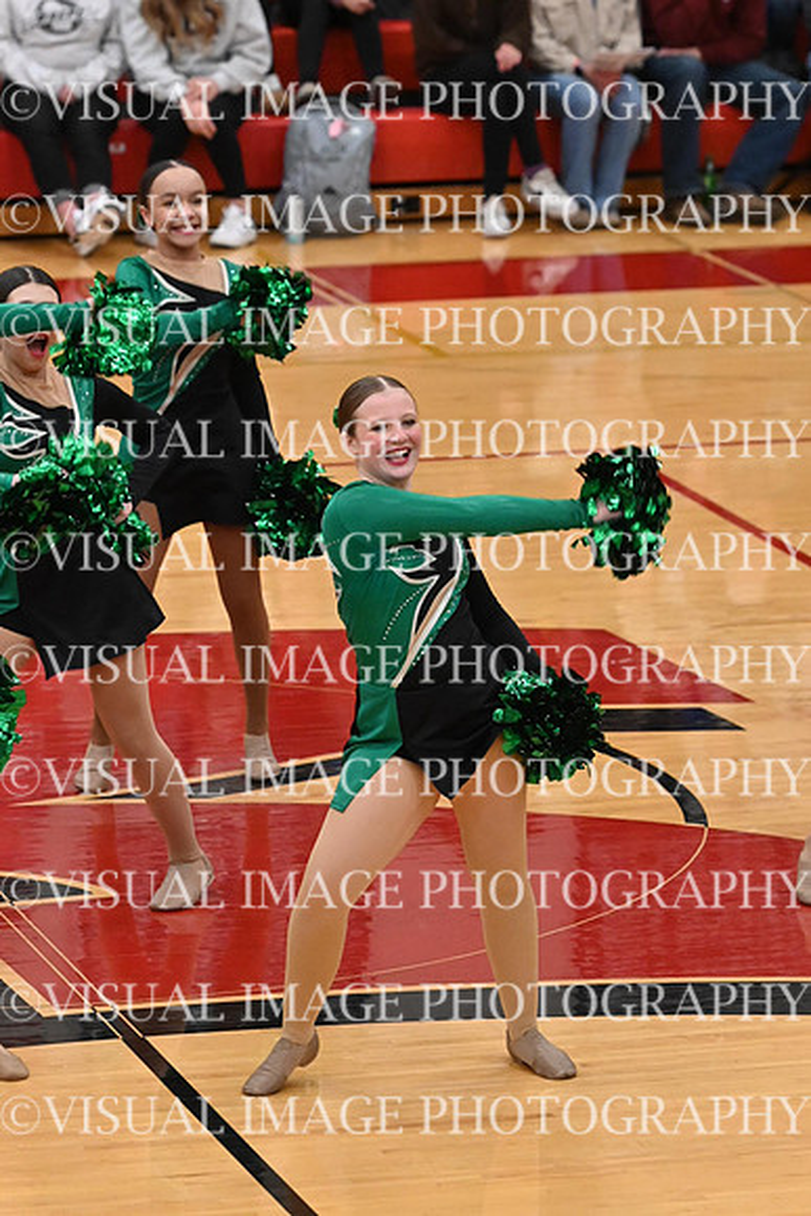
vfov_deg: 9.1
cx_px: 406
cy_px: 608
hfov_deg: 6.1
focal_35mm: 225
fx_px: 7598
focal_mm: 150
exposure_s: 1/400
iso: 8000
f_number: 4
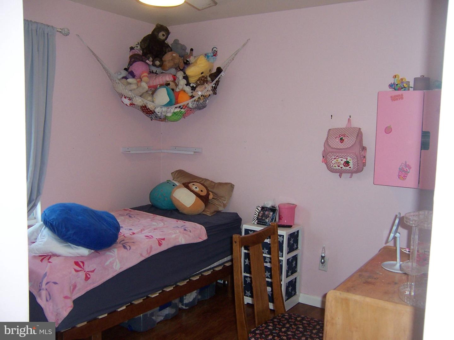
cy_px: 170
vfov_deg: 42.9
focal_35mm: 33
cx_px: 227
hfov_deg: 55.4
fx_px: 433
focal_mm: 5.5
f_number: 2.8
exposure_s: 1/60
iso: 140
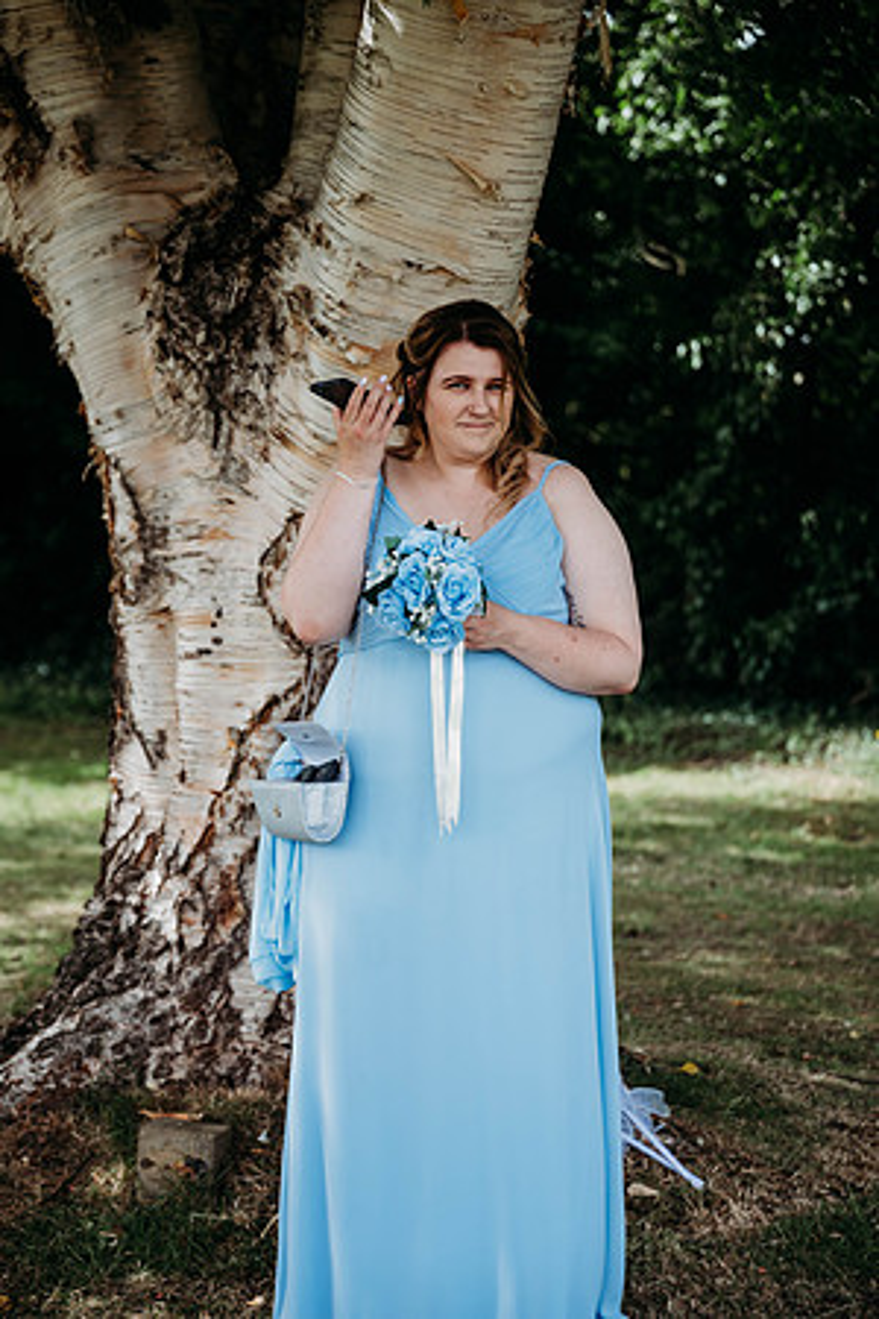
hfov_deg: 19.5
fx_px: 2564
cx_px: 440
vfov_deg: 28.8
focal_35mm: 70
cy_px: 660
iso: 400
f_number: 2.8
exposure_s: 1/1600
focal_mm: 70
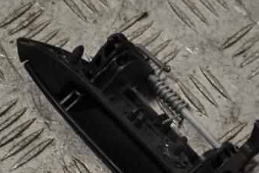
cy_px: 136
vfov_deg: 9.4
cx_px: 159
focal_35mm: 146
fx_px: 1049
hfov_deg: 14.1
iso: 100
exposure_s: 1/40
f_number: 5.6
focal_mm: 55
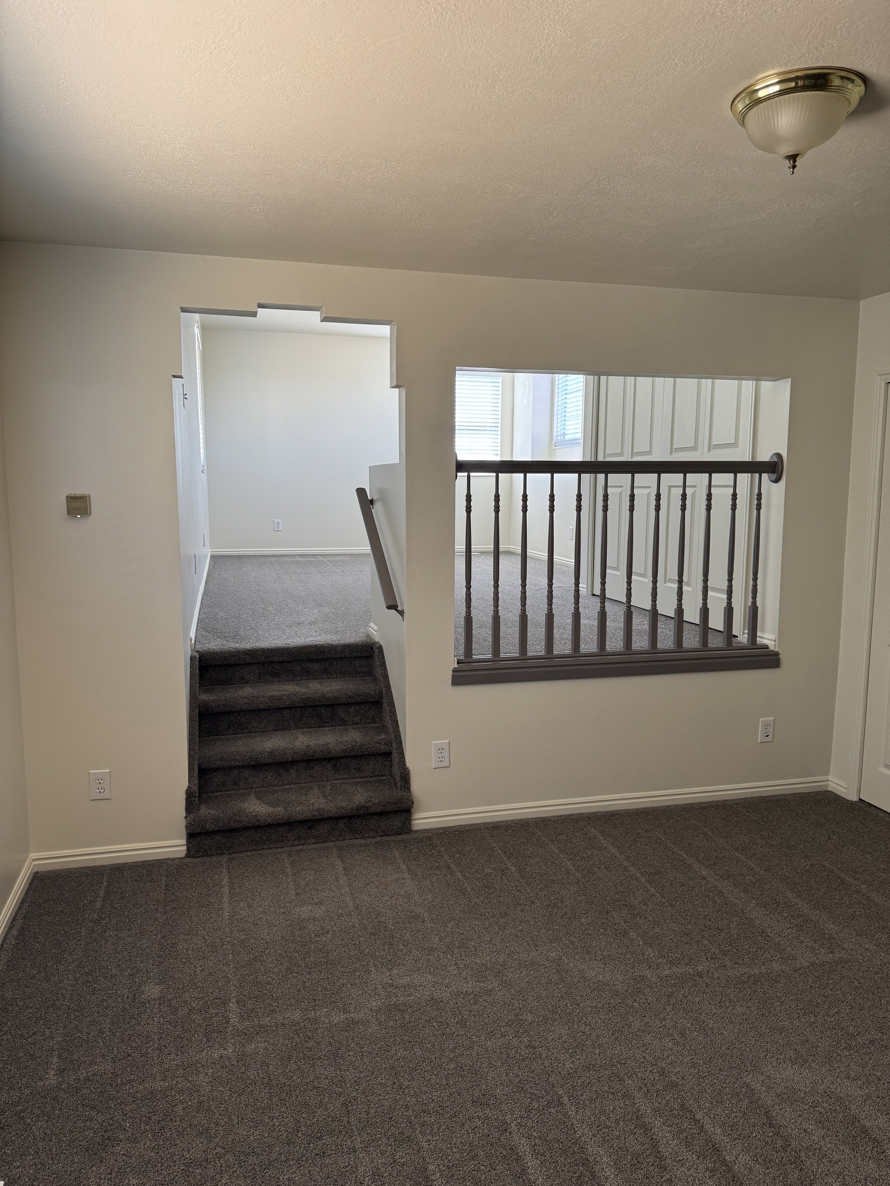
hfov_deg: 56.8
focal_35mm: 24
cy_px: 593
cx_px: 445
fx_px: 823
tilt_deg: -6.0
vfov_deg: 71.6
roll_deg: -0.3
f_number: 1.78
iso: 200
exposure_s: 1/121
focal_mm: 6.76
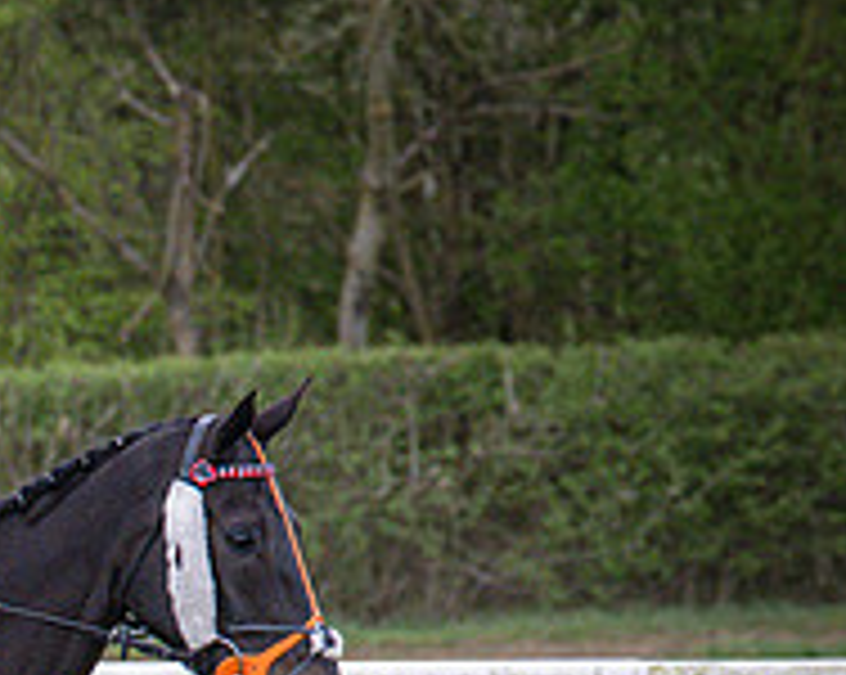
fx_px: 13607
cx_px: -824
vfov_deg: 2.8
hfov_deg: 3.5
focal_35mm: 544
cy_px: 1005
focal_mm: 97
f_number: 4
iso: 1600
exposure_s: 1/1000
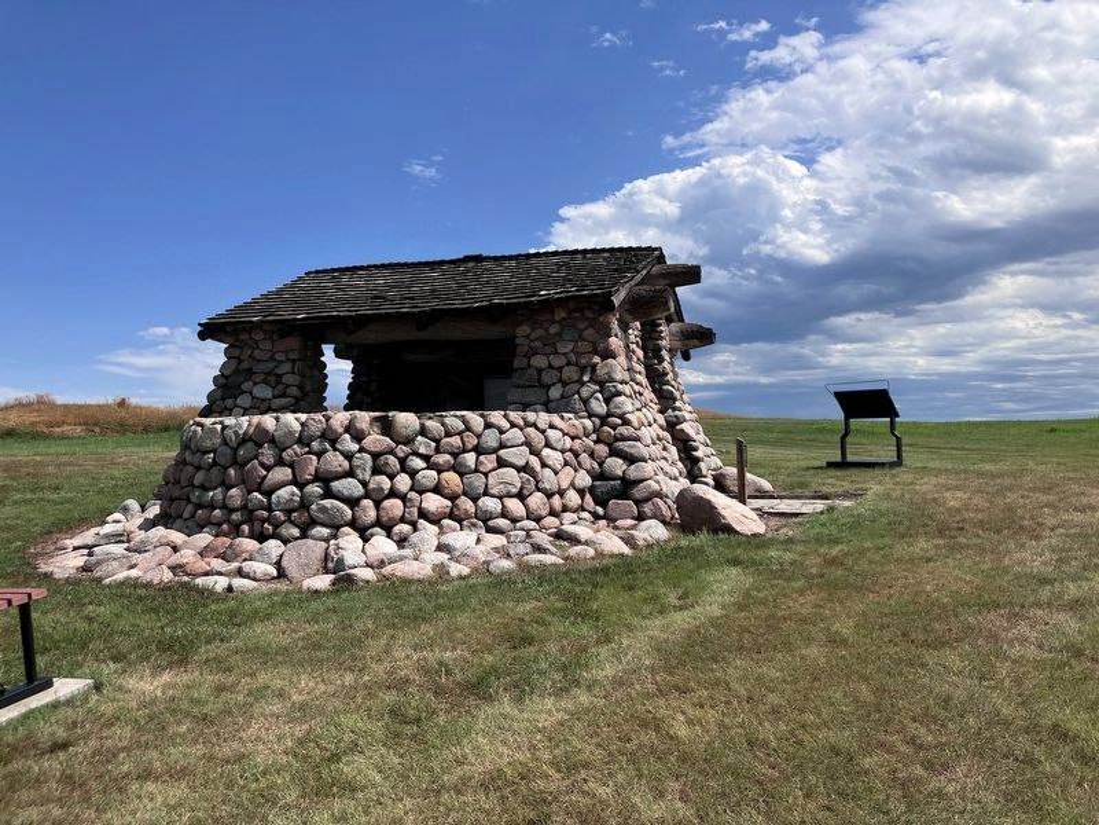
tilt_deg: +2.7
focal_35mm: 28
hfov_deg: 63.4
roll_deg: +0.1
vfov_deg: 49.7
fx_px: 889
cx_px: 550
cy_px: 412
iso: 32
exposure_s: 1/2857
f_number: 1.8
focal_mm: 3.99
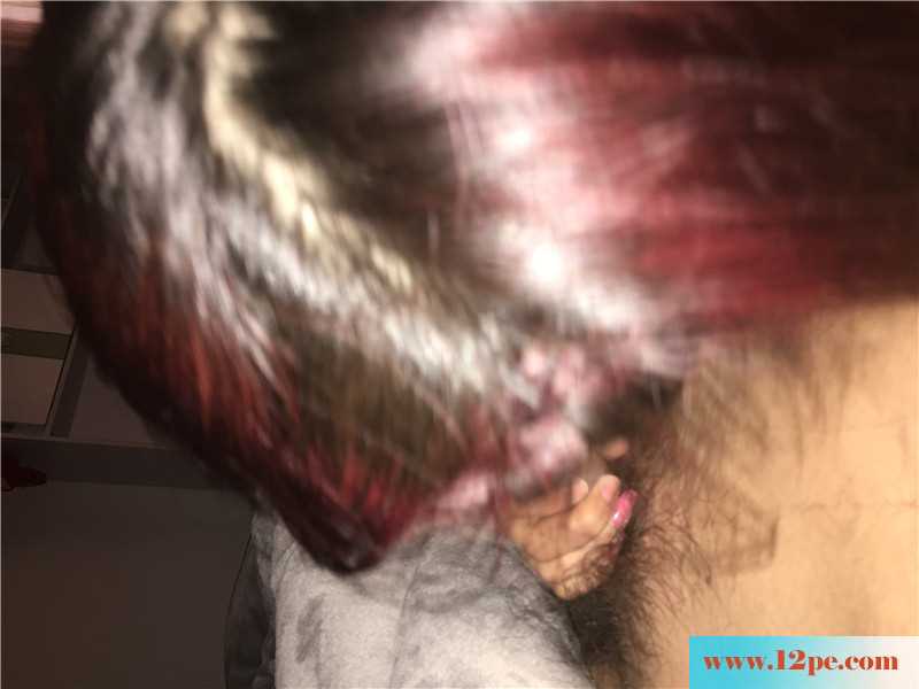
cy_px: 344
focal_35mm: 29
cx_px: 460
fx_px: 770
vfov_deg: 48.2
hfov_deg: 61.7
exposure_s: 1/17
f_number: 2.2
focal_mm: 4.15
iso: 40
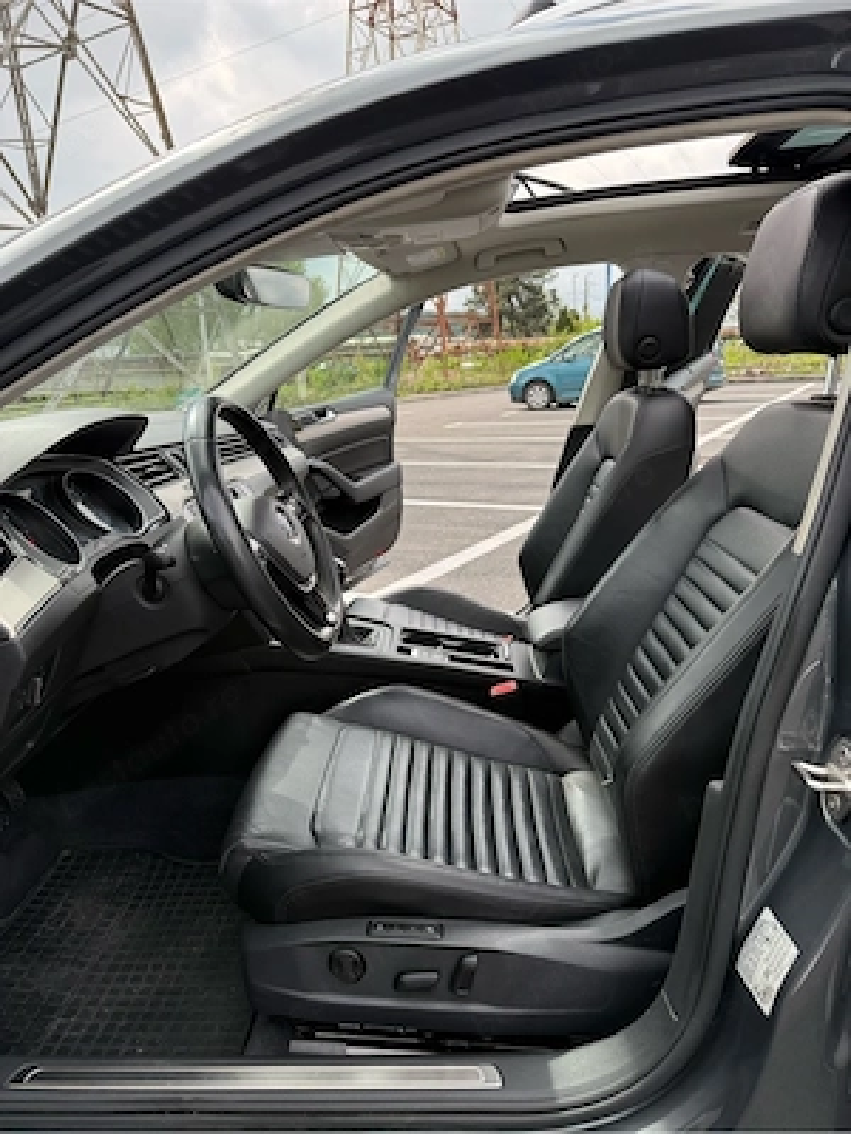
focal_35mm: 24
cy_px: 567
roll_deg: +2.8
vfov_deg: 71.6
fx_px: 787
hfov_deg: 56.8
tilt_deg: -12.9
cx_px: 426
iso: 100
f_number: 1.78
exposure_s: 1/1139
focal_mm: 6.76
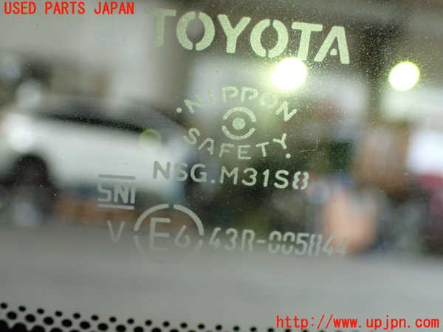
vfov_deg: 35.1
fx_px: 525
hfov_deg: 45.8
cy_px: 166
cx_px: 222
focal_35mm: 41
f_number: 2.8
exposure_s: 1/60
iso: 800
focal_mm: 7.31
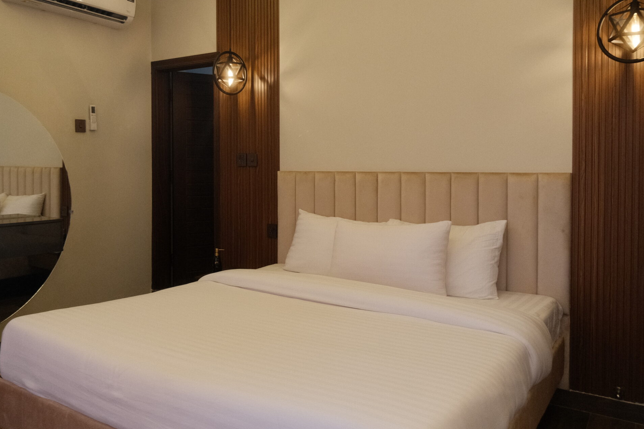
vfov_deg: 42.2
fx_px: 555
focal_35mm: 31
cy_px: 177
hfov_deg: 60.1
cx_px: 281
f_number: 4
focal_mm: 15
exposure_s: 1/75
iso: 1600
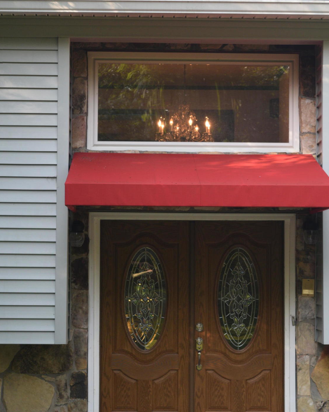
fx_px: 1347
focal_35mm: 111
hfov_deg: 13.9
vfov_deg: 17.4
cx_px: 185
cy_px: 214
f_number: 5.6
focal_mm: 55
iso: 400
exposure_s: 1/125
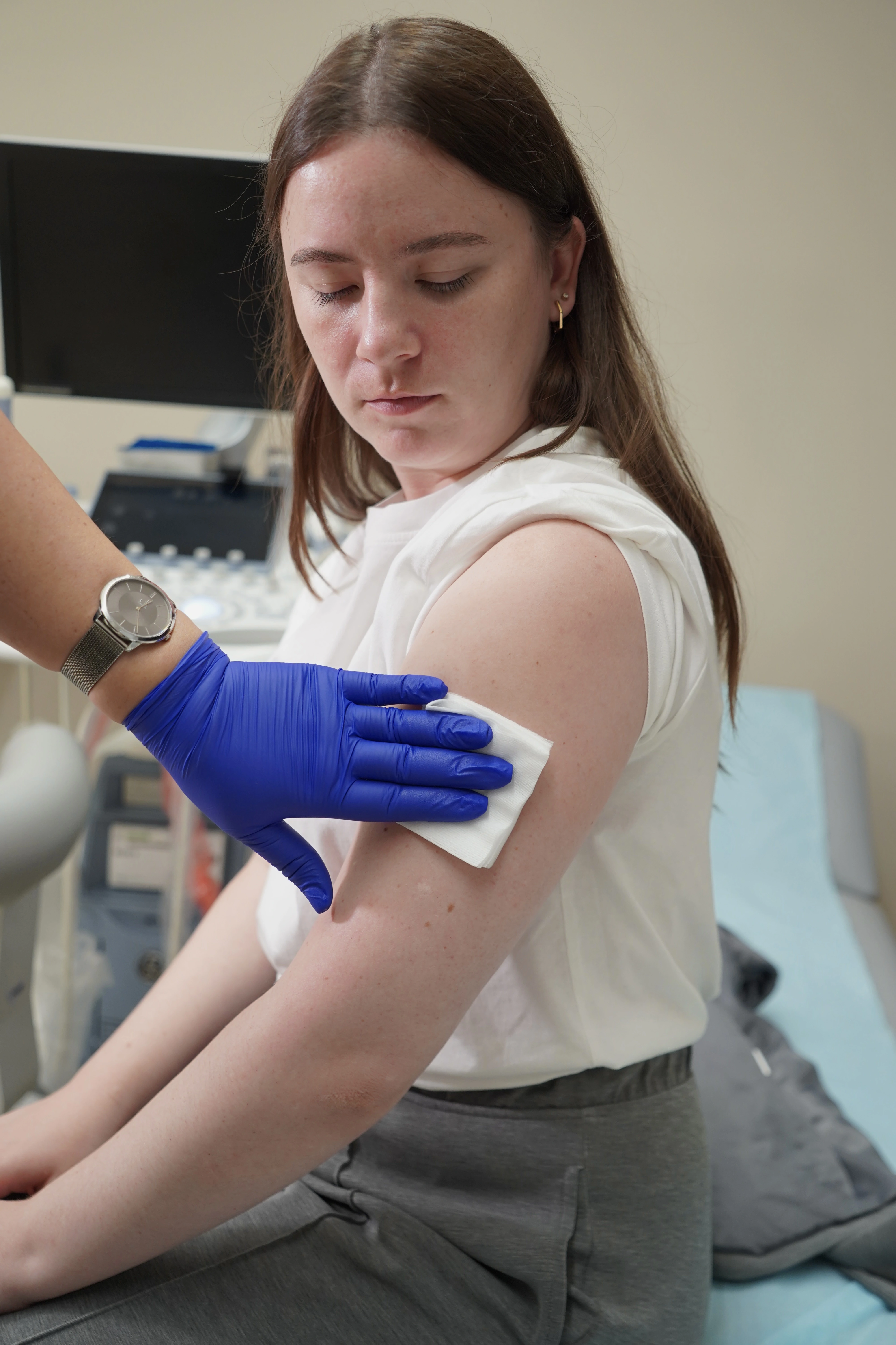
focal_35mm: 39
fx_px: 1456
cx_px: 448
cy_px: 672
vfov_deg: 49.6
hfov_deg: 34.2
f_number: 4
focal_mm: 39
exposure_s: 1/160
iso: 1000
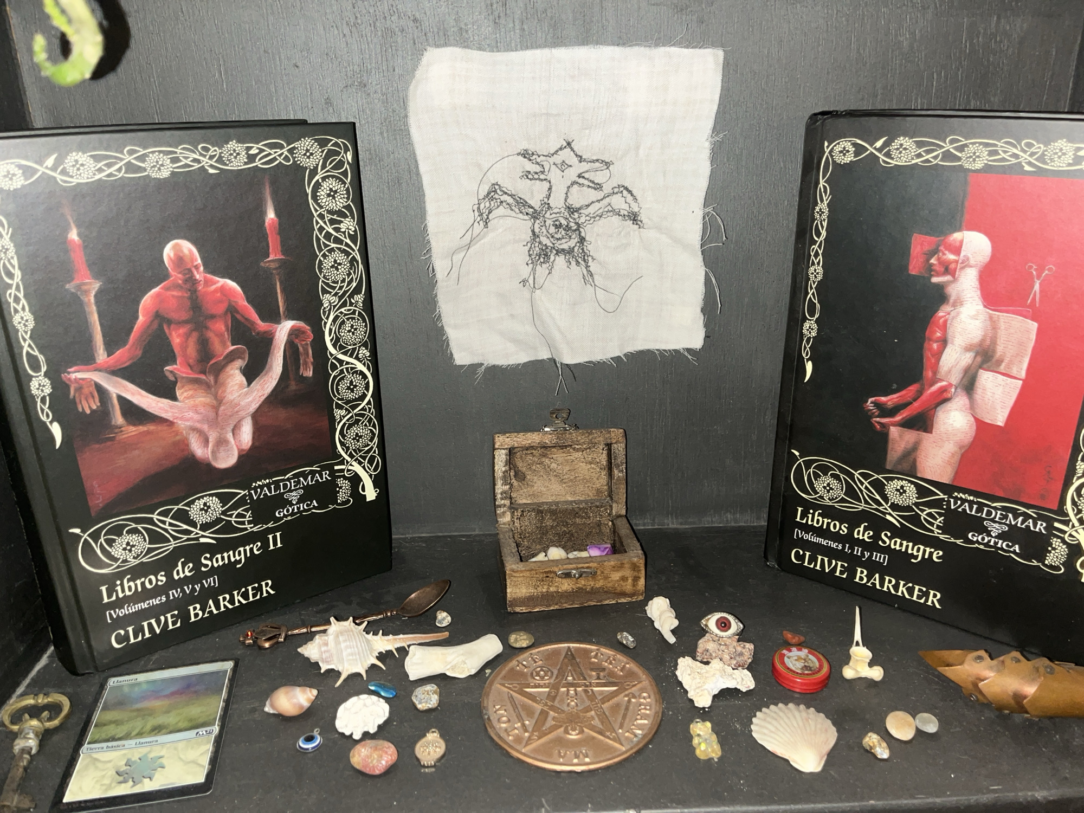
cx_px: 542
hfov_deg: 67.3
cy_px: 406
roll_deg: +1.1
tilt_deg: -22.3
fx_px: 814
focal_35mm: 26
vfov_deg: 53.1
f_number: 1.6
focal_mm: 5.1
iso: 50
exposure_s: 1/4
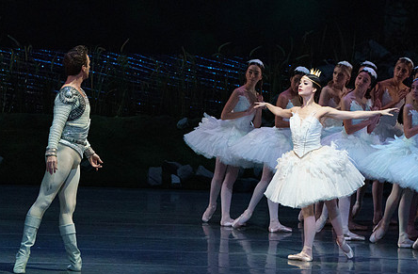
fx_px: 4470
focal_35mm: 387
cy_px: 105
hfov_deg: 5.4
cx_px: 222
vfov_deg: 3.5
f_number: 5.6
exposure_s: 1/250
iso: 8000
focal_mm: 265
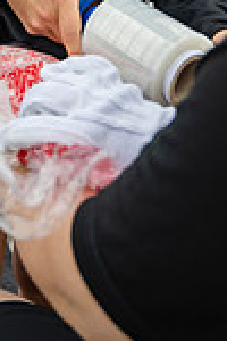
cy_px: -107
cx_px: 66
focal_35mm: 72
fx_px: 681
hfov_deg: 18.8
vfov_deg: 24.4
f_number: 4
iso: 250
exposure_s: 1/800
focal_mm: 24
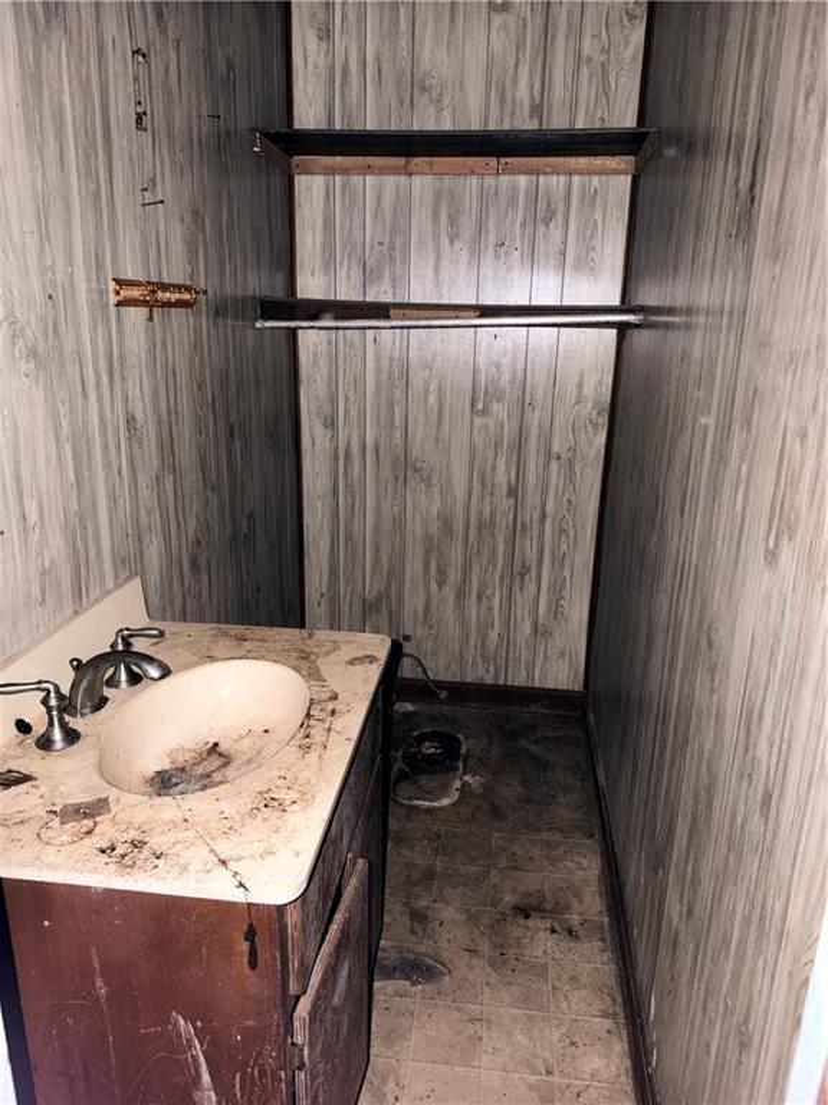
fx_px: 765
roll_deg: -1.2
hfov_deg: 56.8
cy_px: 552
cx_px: 414
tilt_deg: -16.9
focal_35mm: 24
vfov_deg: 71.6
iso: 125
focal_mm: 6.76
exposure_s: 1/4
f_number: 1.78
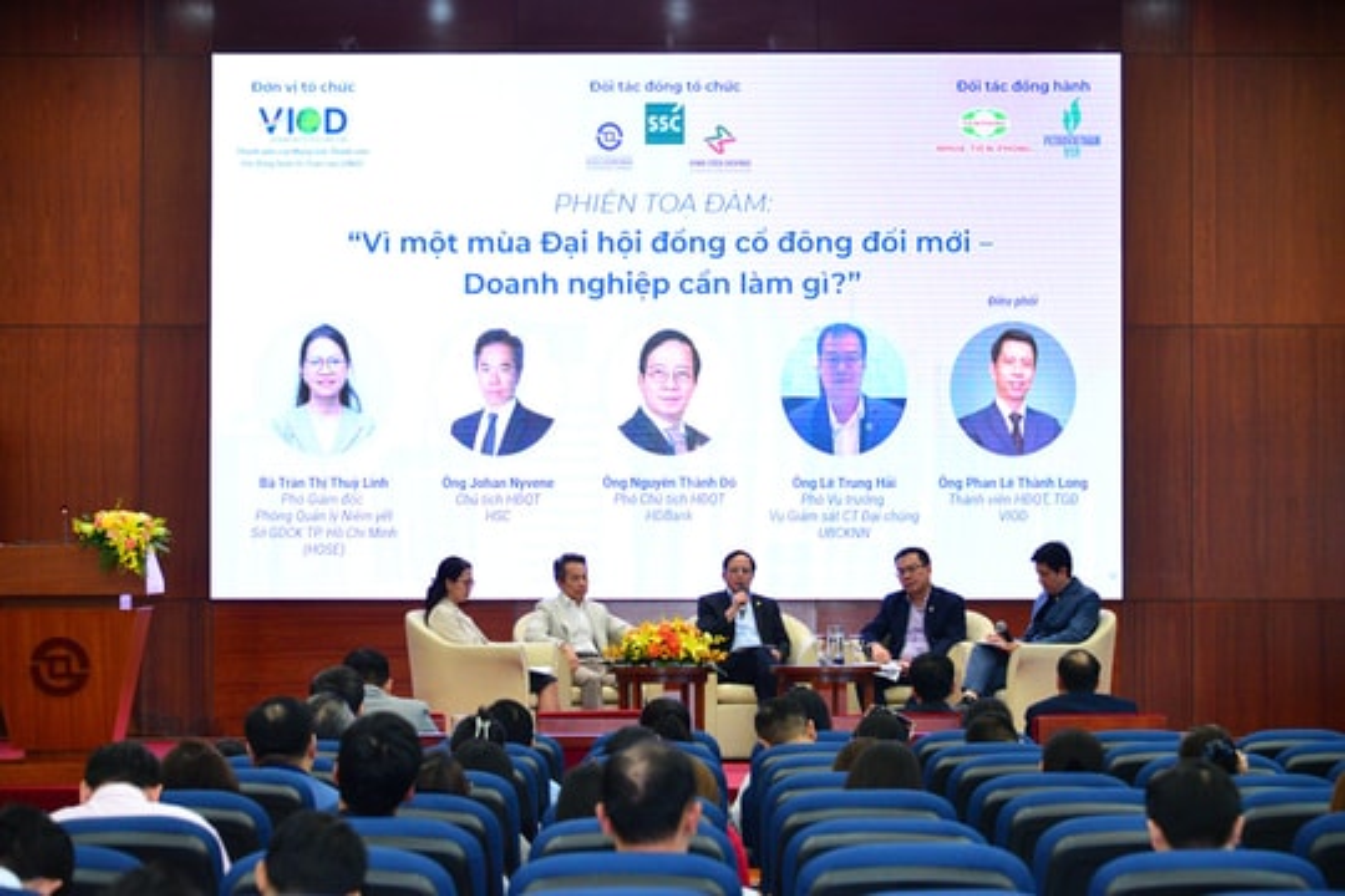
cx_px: 672
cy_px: 448
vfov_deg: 13.0
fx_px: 3923
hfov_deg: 19.5
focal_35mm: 105
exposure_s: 1/50
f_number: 5.6
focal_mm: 105
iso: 4000
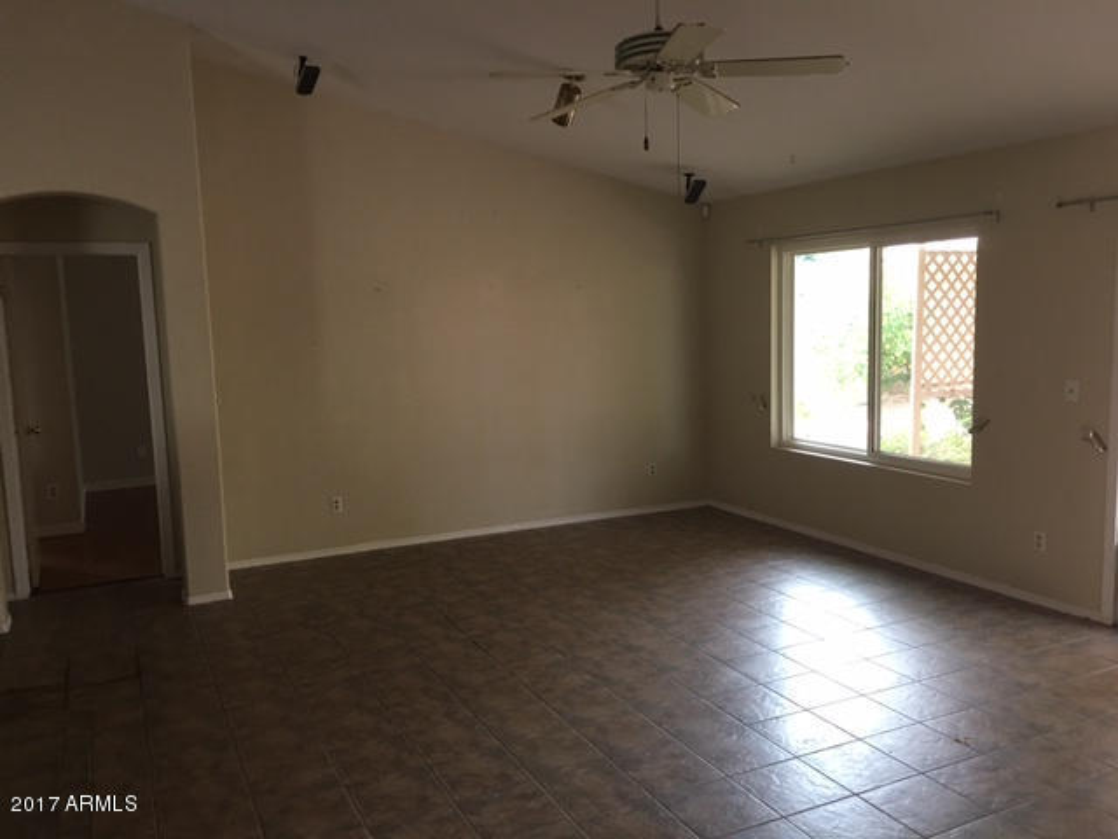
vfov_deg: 48.2
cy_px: 420
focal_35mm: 29
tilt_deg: -6.8
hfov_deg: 61.7
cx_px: 559
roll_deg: +2.7
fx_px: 937
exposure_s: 1/15
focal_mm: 4.15
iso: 50
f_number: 2.2
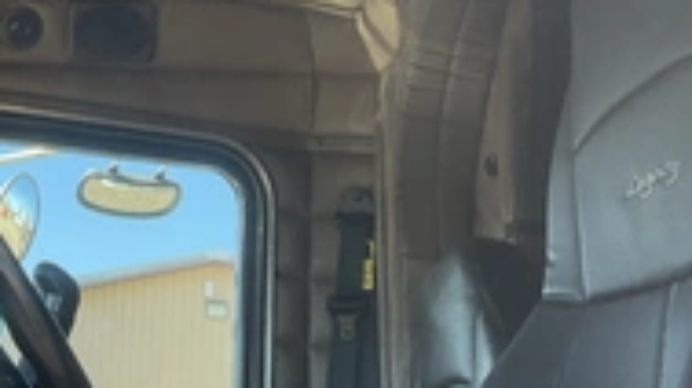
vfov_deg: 17.0
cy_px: -99
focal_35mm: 67
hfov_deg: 31.0
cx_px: 190
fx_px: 1229
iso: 32
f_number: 1.8
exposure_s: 1/163
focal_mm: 3
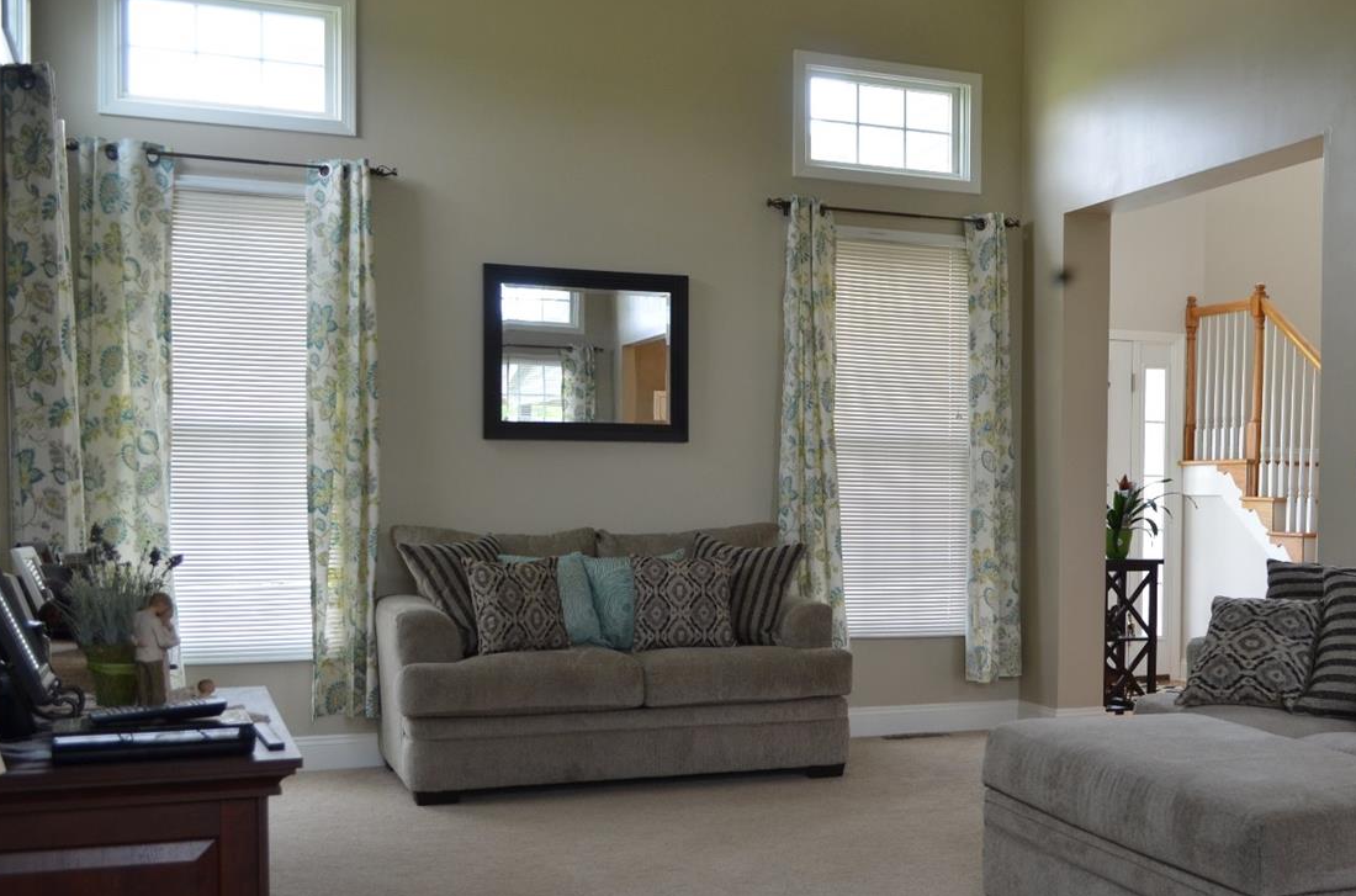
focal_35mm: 45
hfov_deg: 43.1
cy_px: 587
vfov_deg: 29.5
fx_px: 1690
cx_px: 907
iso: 400
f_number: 4.5
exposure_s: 1/80
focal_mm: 22
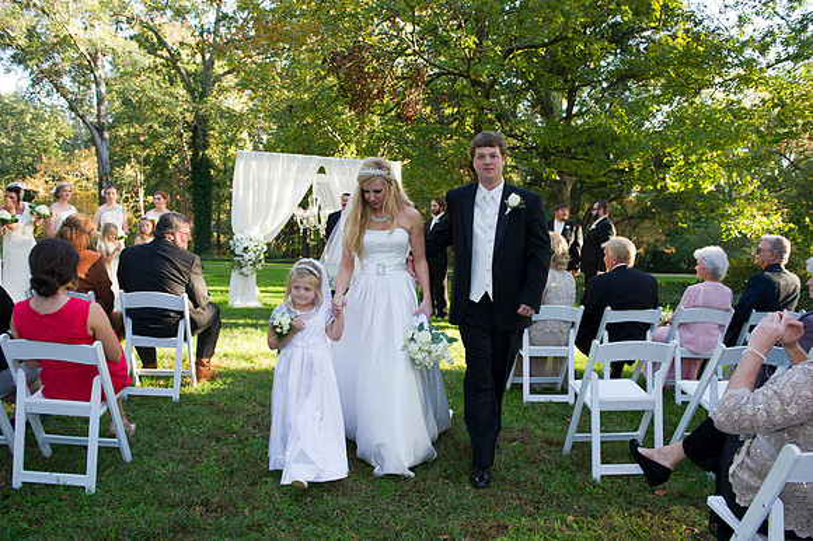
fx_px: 632
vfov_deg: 46.4
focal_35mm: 28
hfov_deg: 65.5
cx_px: 406
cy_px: 270
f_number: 5.6
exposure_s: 1/160
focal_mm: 28
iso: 640
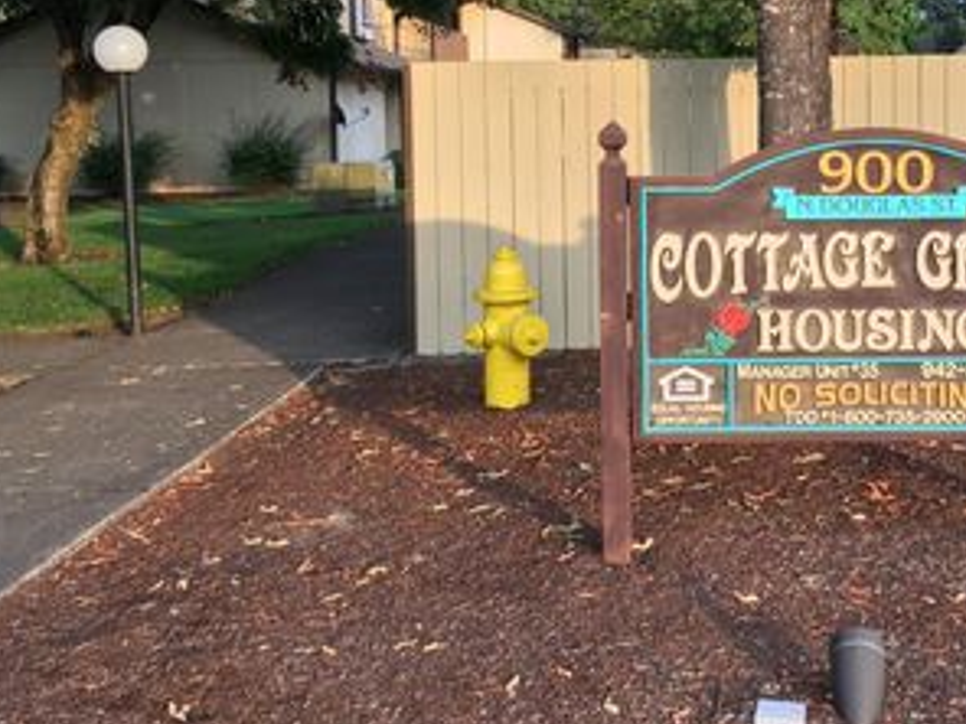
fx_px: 1367
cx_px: 738
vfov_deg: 29.1
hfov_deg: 37.8
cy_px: 161
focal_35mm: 49
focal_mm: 4.15
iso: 25
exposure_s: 1/133
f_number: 2.2
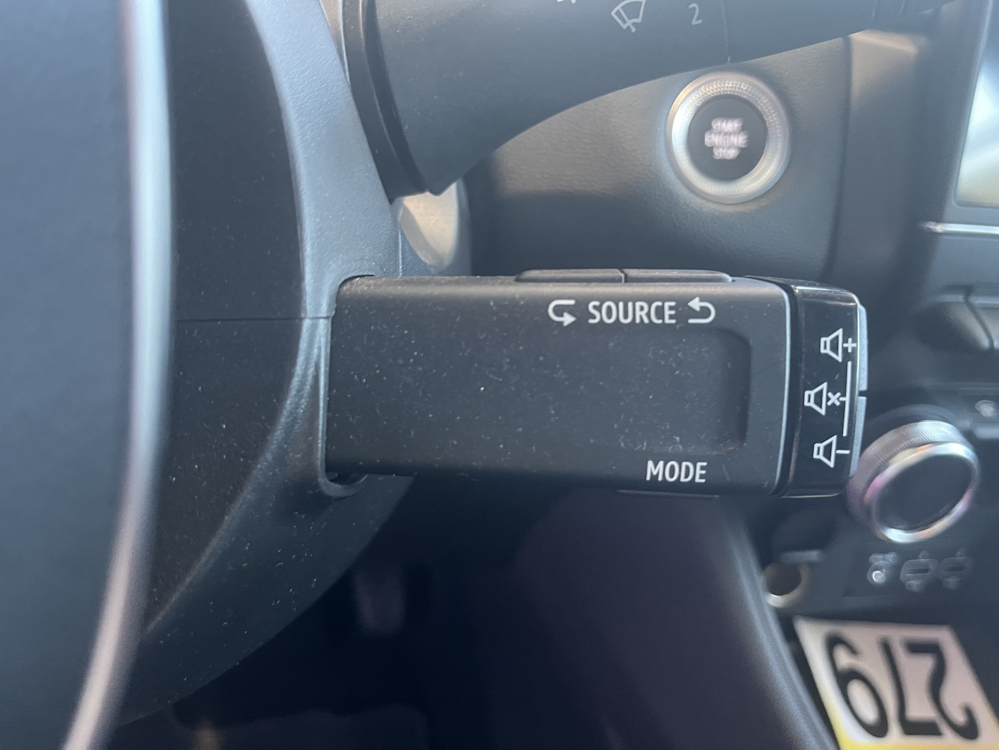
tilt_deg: -33.1
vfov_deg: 53.1
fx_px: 750
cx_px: 500
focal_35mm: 26
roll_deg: -7.2
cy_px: 375
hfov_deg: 67.3
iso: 400
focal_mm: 5.1
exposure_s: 1/33
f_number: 1.6
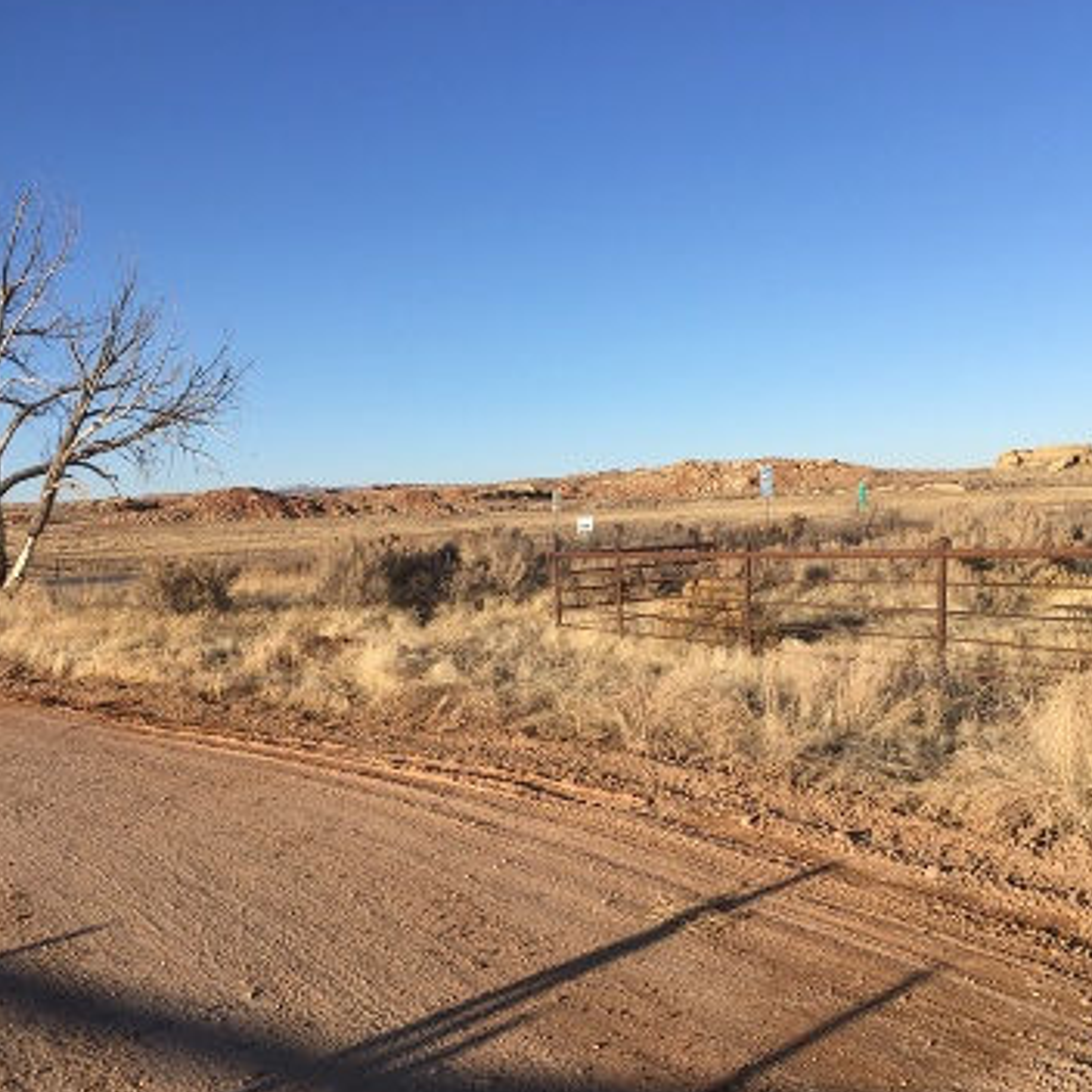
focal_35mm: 35
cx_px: 549
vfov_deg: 46.8
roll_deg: +3.0
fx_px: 1249
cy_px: 676
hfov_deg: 47.2
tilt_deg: -4.8
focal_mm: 4.15
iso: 32
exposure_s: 1/1647
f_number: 2.2
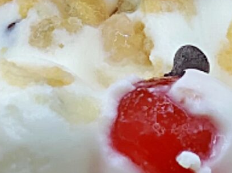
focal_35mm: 376
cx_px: 120
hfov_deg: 5.3
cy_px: -63
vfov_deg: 3.9
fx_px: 2518
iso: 50
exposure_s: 1/122
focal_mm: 9
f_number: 2
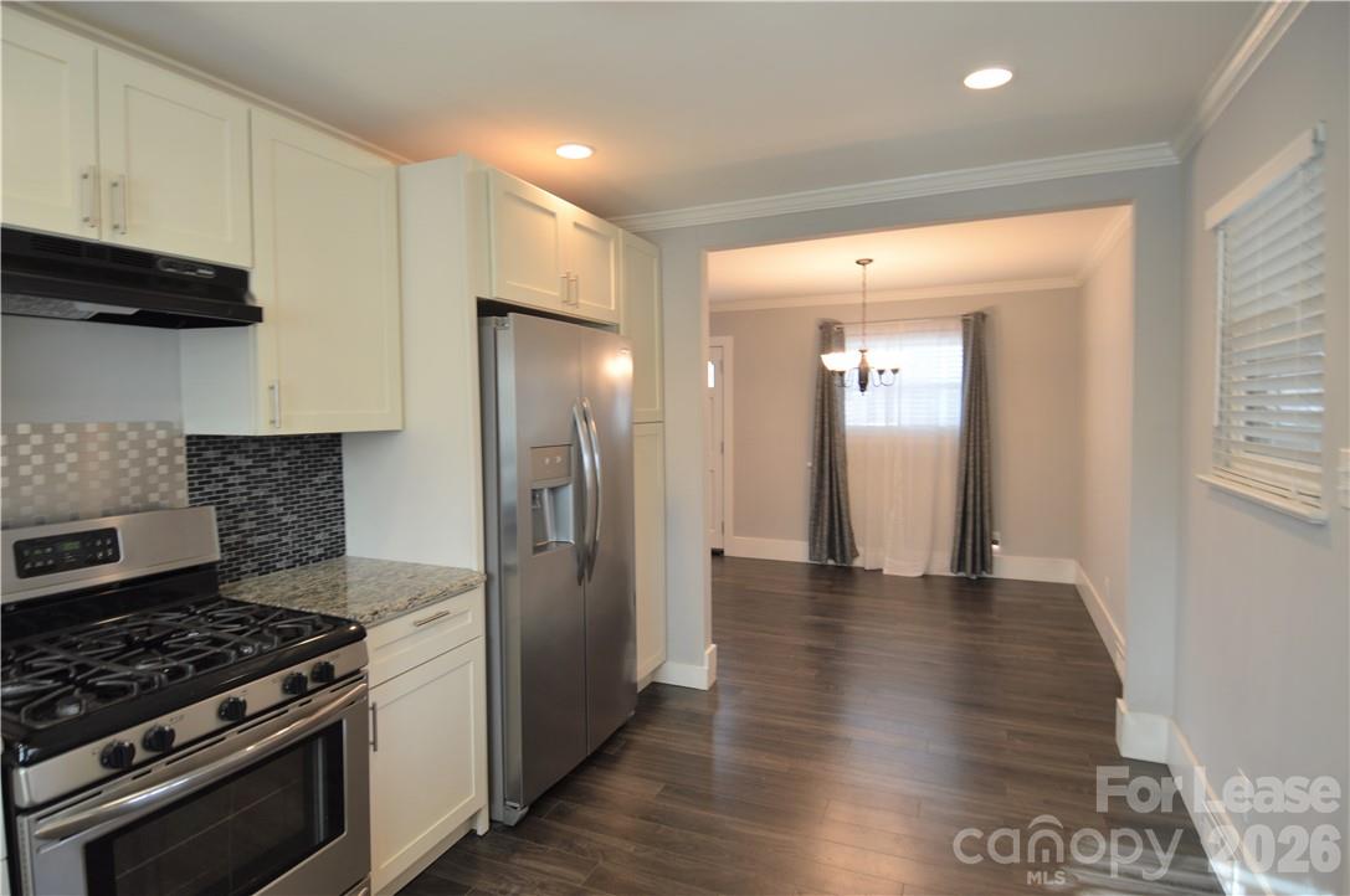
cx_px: 675
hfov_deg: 90.1
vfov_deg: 67.2
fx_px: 674
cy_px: 448
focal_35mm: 18
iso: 100
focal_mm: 12
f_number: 4
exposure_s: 1/13
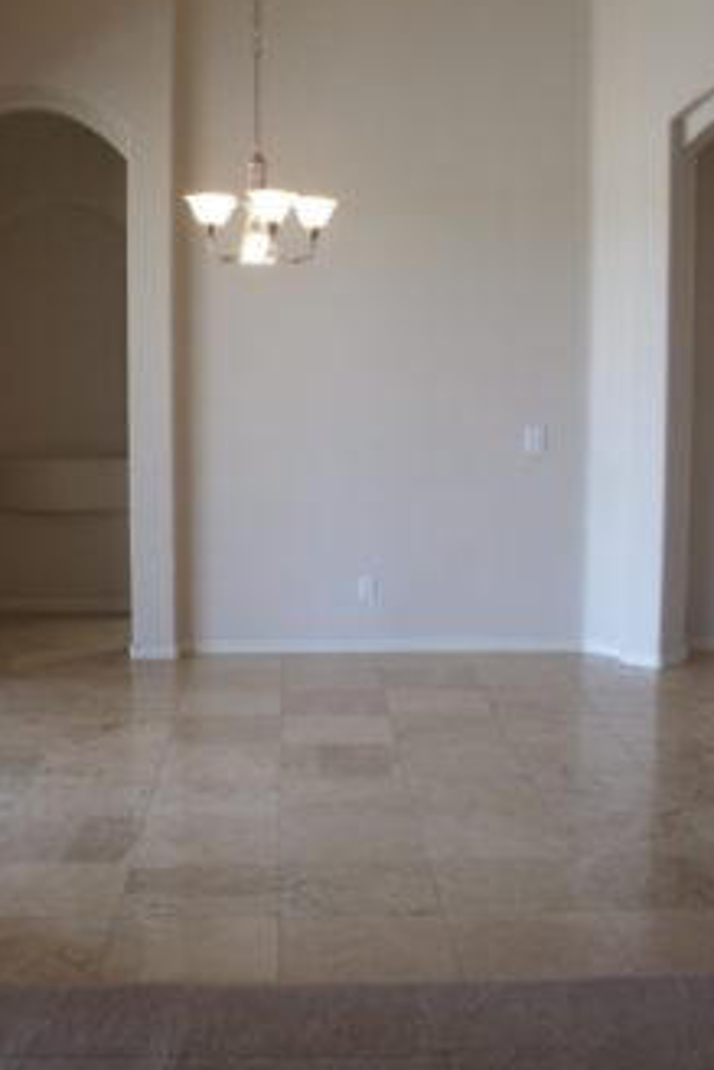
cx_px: 333
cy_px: 528
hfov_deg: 25.1
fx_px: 1605
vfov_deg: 36.9
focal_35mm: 54
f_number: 2.9
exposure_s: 1/60
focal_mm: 6.3
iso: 200
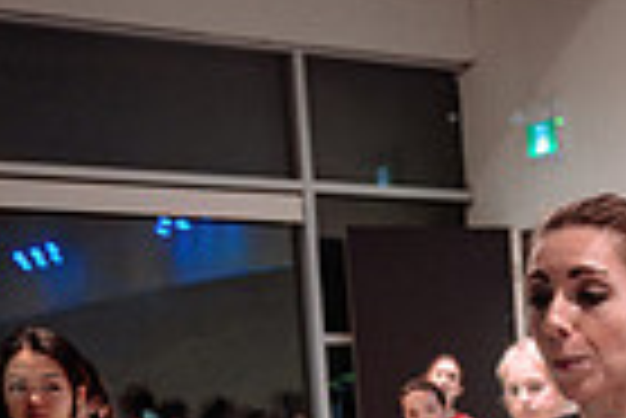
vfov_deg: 12.9
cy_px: 663
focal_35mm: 100
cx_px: 869
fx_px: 1741
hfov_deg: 18.6
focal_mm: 24
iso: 1600
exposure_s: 1/80
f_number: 2.8
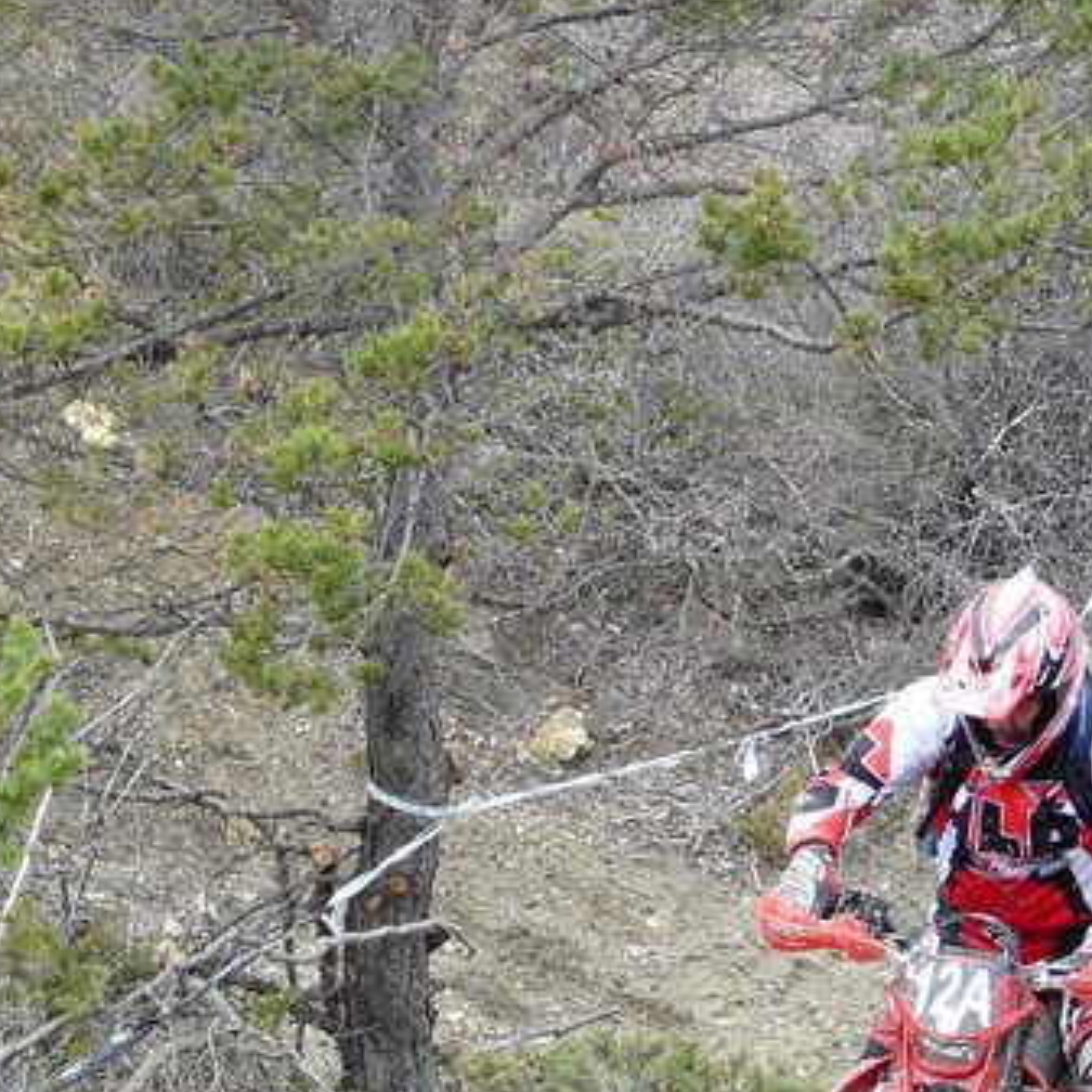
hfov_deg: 8.0
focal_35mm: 219
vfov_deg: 8.0
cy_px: 910
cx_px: 260
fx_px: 7816
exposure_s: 1/200
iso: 100
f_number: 4
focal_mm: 17
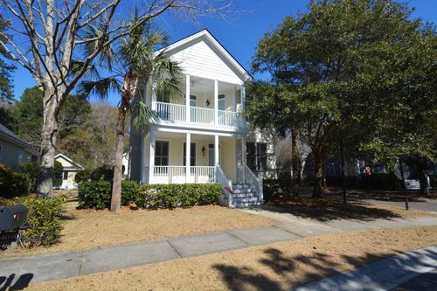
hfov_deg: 92.5
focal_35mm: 17
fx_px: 209
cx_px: 218
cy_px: 146
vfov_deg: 69.6
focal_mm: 11.5
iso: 100
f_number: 9
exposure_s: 1/320
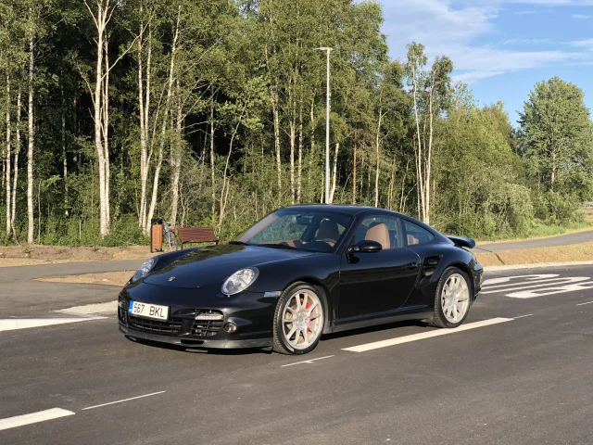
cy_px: 222
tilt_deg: -1.8
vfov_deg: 28.0
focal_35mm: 52
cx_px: 296
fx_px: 891
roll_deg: +0.3
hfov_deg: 36.8
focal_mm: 6
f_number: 2.4
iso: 16
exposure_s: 1/397
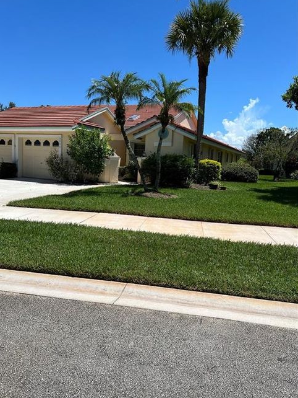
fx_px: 310
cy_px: 199
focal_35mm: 27
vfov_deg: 65.3
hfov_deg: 51.4
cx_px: 144
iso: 50
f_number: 1.5
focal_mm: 5.7
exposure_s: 1/5882
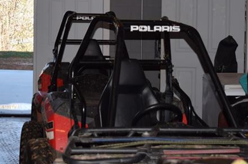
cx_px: 73
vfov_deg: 15.5
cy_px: 32
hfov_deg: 23.2
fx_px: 600
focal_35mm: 87
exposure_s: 1/200
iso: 100
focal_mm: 25
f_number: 4
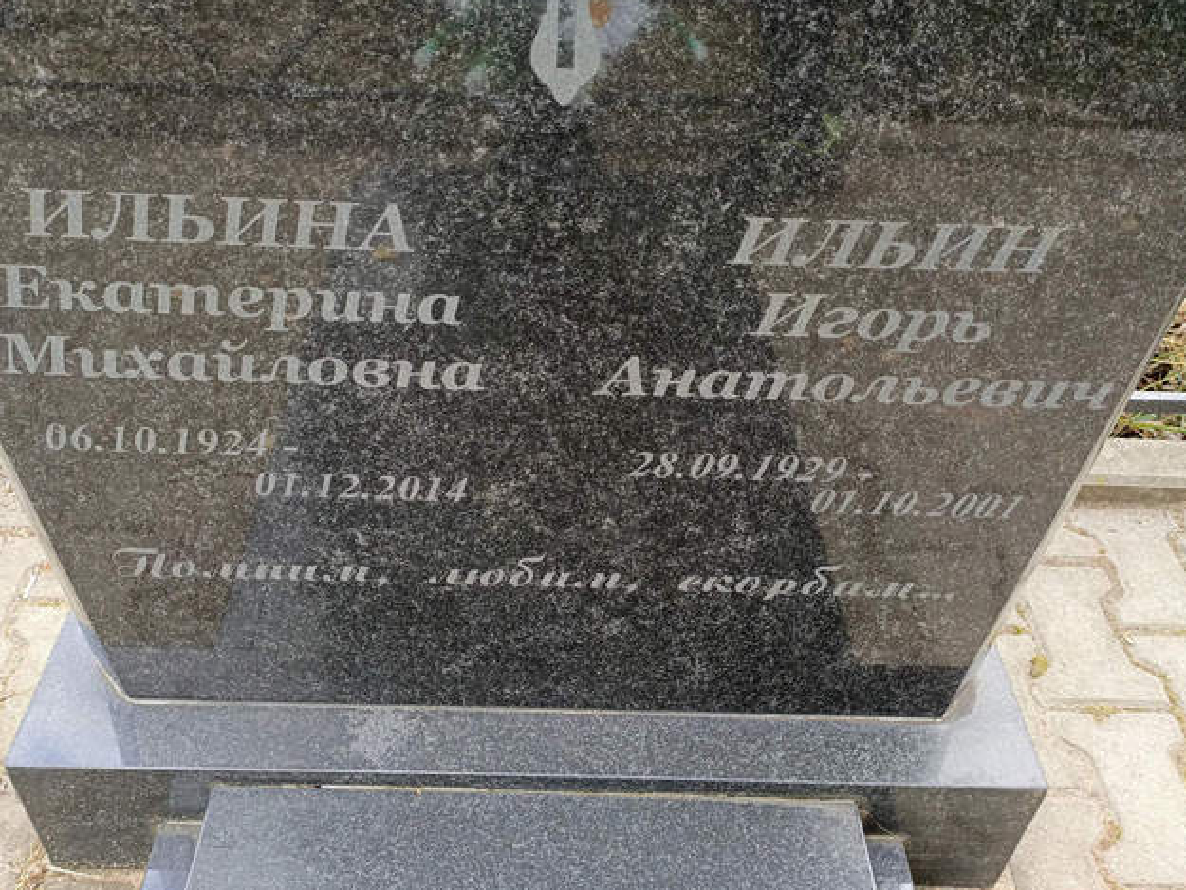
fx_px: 1097
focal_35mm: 32
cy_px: 471
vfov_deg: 44.2
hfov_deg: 56.8
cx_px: 562
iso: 174
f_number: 1.69
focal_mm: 4.76
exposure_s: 1/100
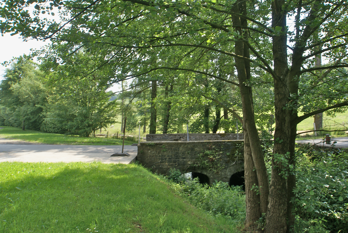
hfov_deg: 67.3
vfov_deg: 48.0
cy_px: 116
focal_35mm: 27
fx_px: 261
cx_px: 174
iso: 100
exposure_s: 1/50
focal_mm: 18
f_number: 9
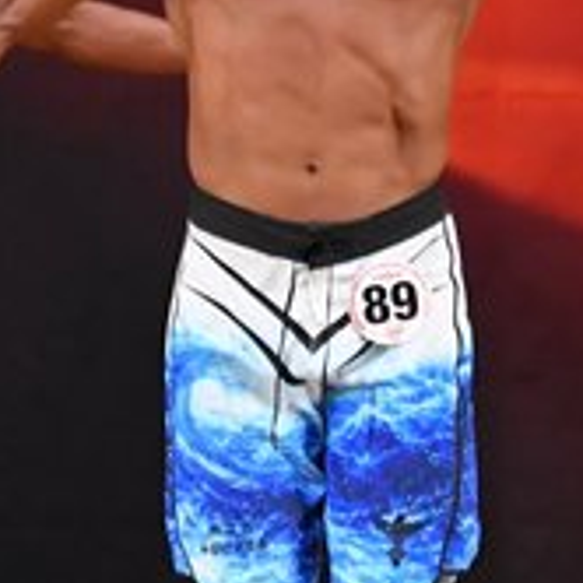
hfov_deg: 2.0
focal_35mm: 894
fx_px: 17035
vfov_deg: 2.0
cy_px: 277
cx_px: 227
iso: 3200
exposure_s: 1/400
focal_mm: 150
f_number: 5.6
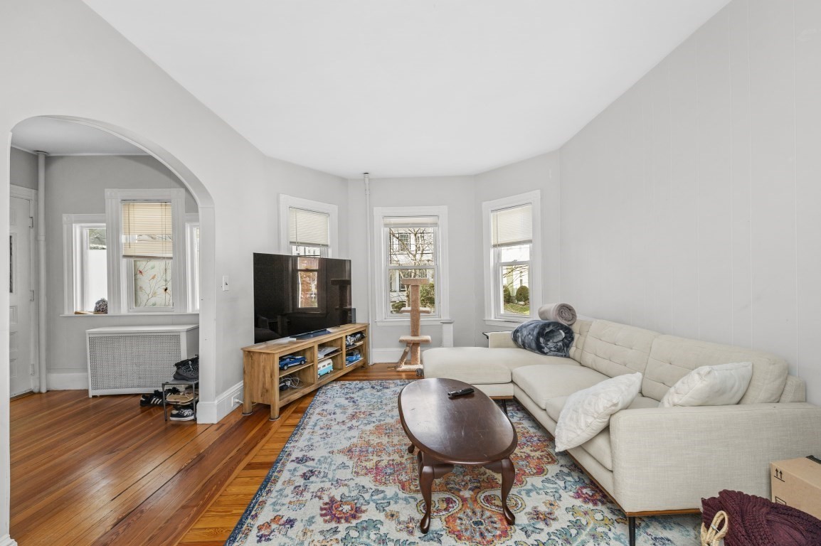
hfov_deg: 104.3
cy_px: 273
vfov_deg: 81.1
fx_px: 319
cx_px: 410
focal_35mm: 14
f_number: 5.6
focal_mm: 14
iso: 400
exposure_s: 1/125
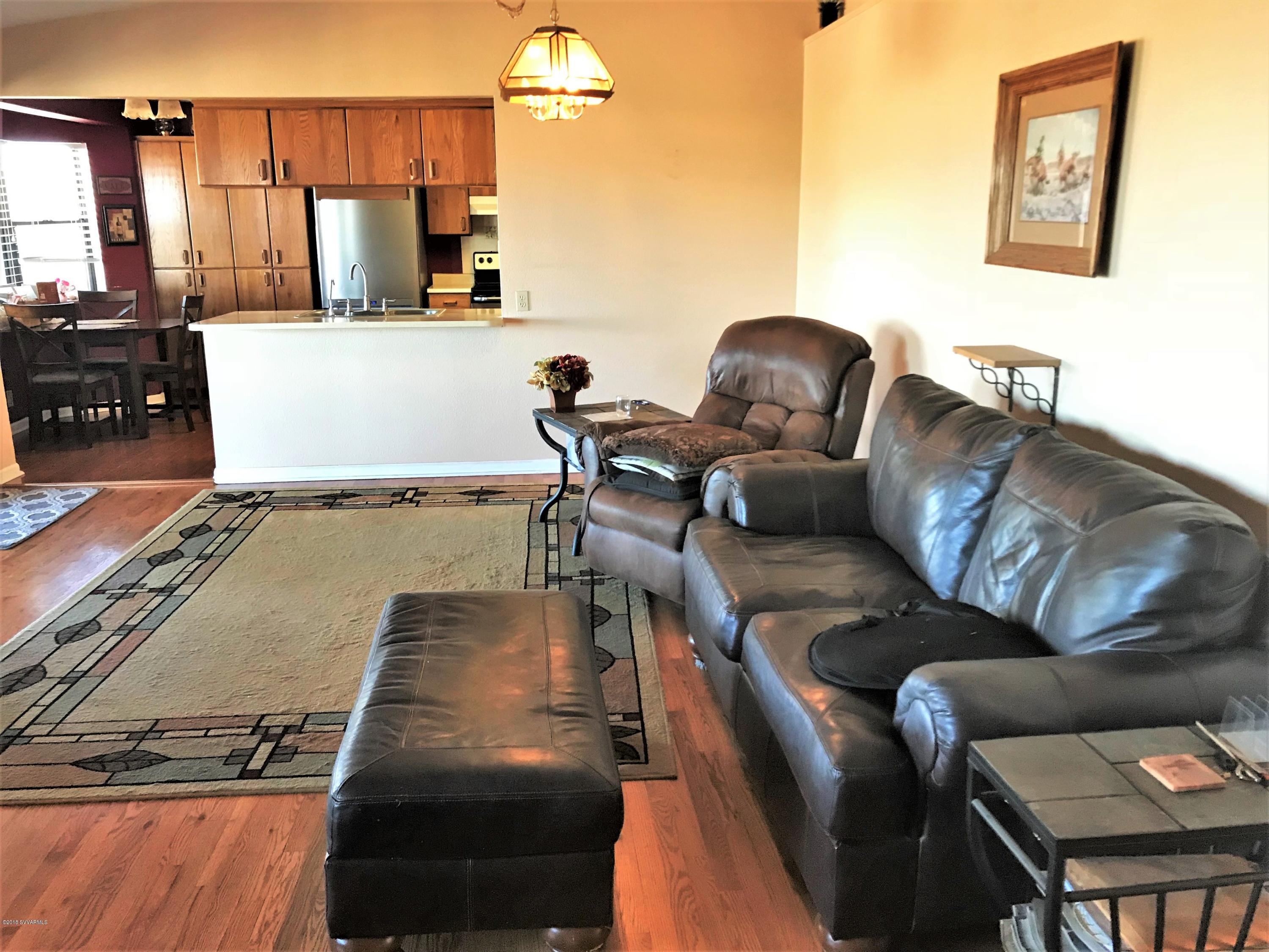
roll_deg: +0.4
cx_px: 634
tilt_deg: -14.6
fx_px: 1026
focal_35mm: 28
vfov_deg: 49.7
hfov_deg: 63.4
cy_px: 476
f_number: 1.8
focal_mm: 3.99
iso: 50
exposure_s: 1/15
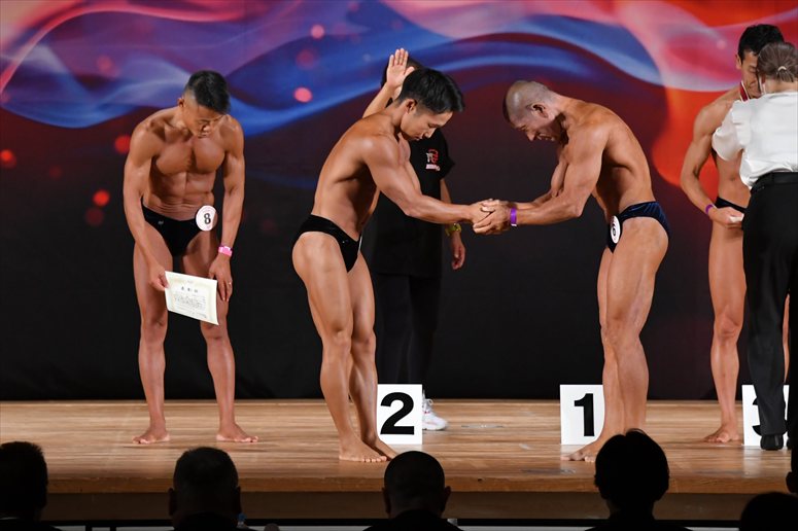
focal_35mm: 225
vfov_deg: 6.1
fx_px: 4985
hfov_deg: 9.2
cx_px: 399
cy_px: 266
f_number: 5.6
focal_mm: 150
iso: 3200
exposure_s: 1/400
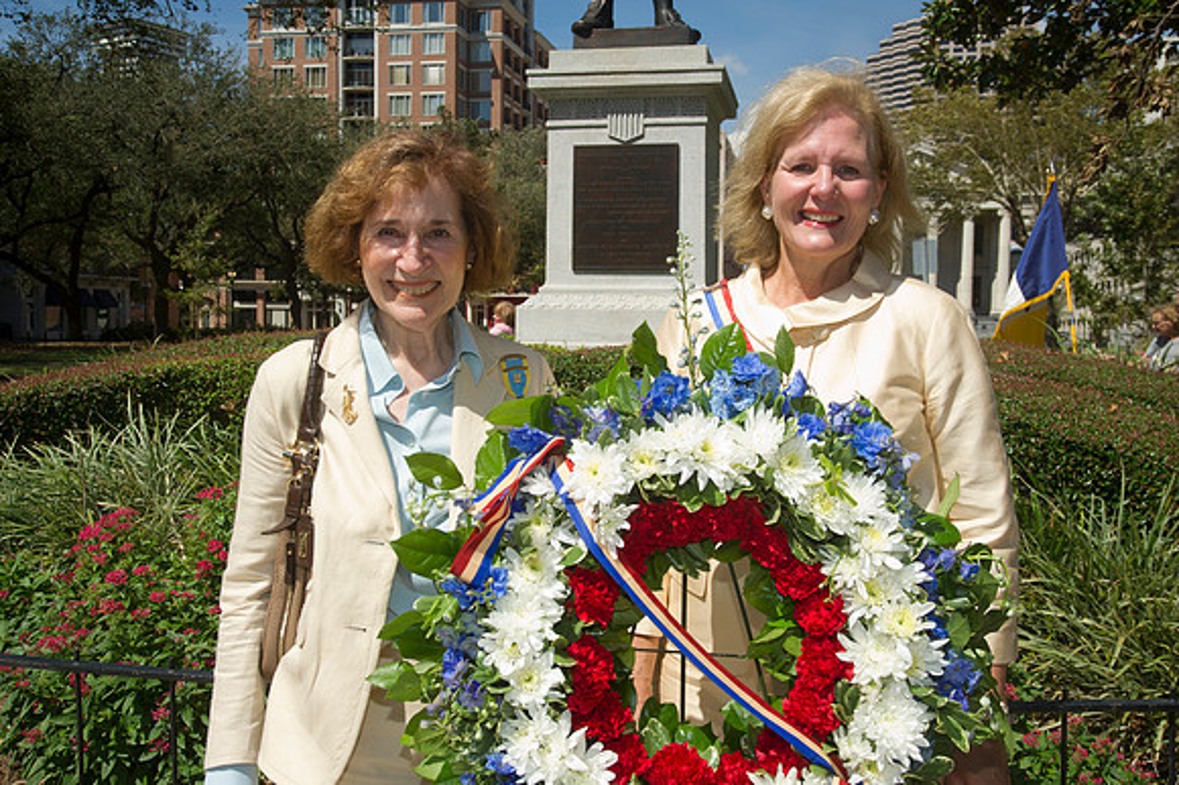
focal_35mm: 35
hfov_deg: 54.5
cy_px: 392
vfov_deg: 37.8
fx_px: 1146
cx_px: 590
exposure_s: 1/250
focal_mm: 35
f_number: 10
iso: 200
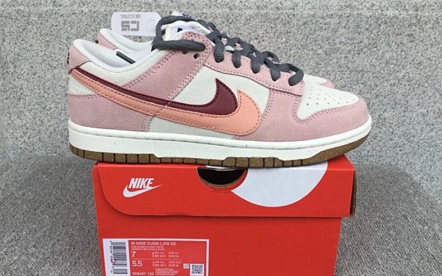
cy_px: 148
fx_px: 397
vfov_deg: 38.3
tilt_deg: -18.3
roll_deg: -0.2
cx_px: 221
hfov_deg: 58.1
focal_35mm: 33
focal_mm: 3.3
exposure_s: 1/205
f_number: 2.4
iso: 25
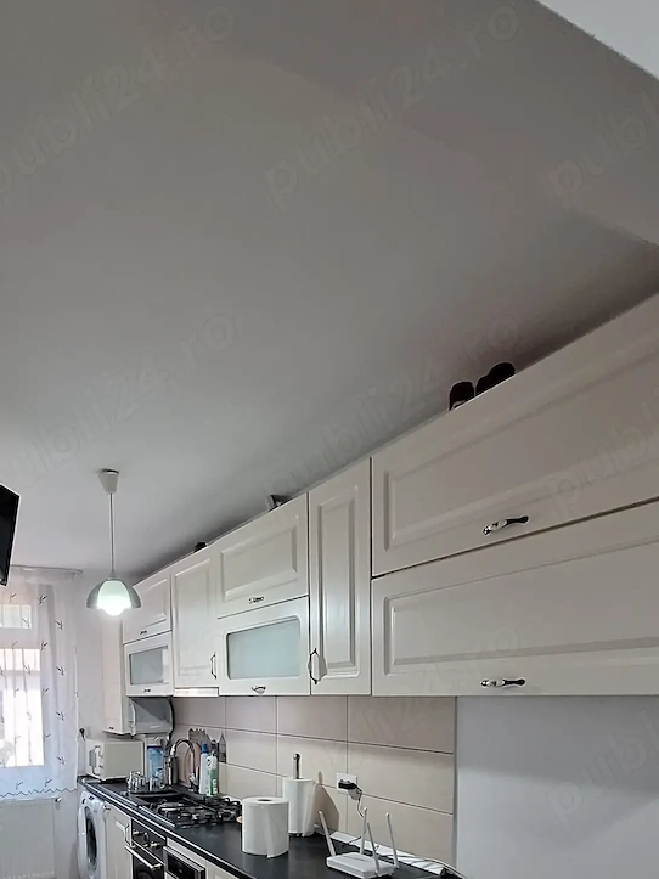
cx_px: 247
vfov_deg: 60.8
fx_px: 609
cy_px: 788
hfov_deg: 56.1
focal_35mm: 24
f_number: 2.2
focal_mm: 1.74
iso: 160
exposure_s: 1/50
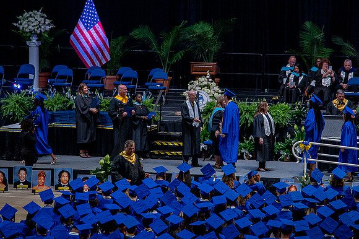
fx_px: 2492
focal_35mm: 250
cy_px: 120
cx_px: 180
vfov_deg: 5.5
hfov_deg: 8.2
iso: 1600
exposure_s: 1/200
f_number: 5.6
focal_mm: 250
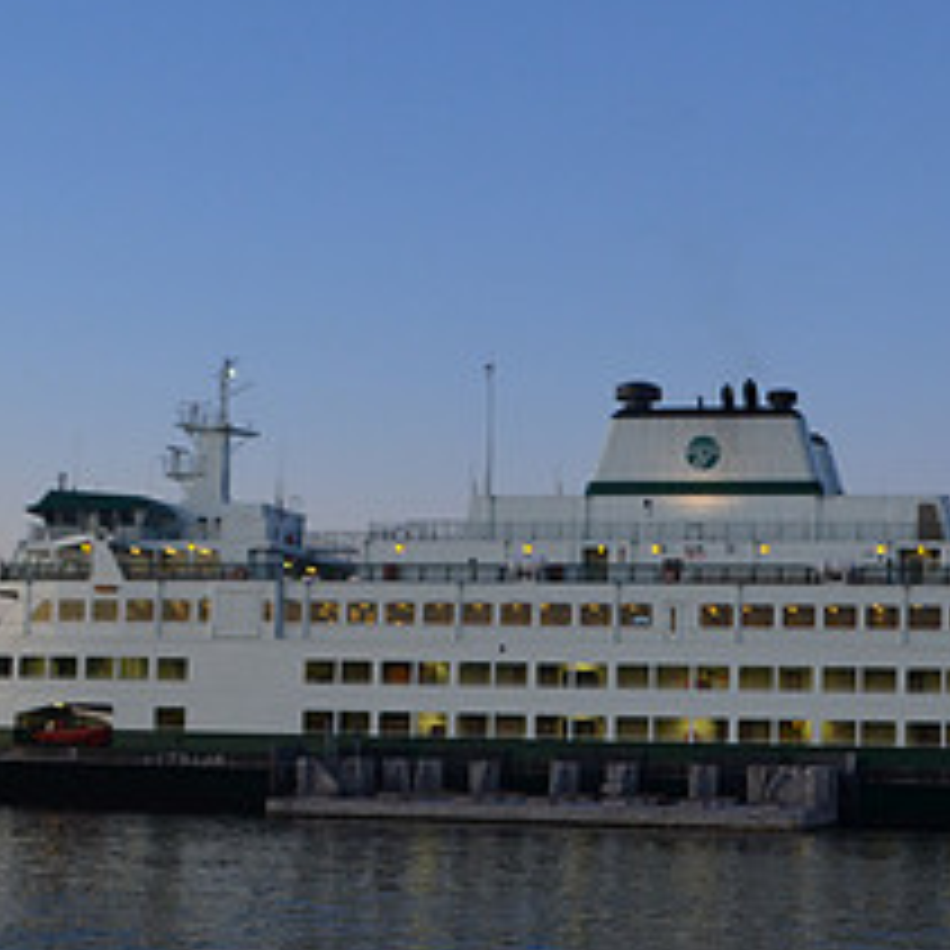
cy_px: 531
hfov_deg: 24.6
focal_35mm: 70
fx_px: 2173
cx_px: 572
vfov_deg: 24.6
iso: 400
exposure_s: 1/125
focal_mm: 20
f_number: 5.6
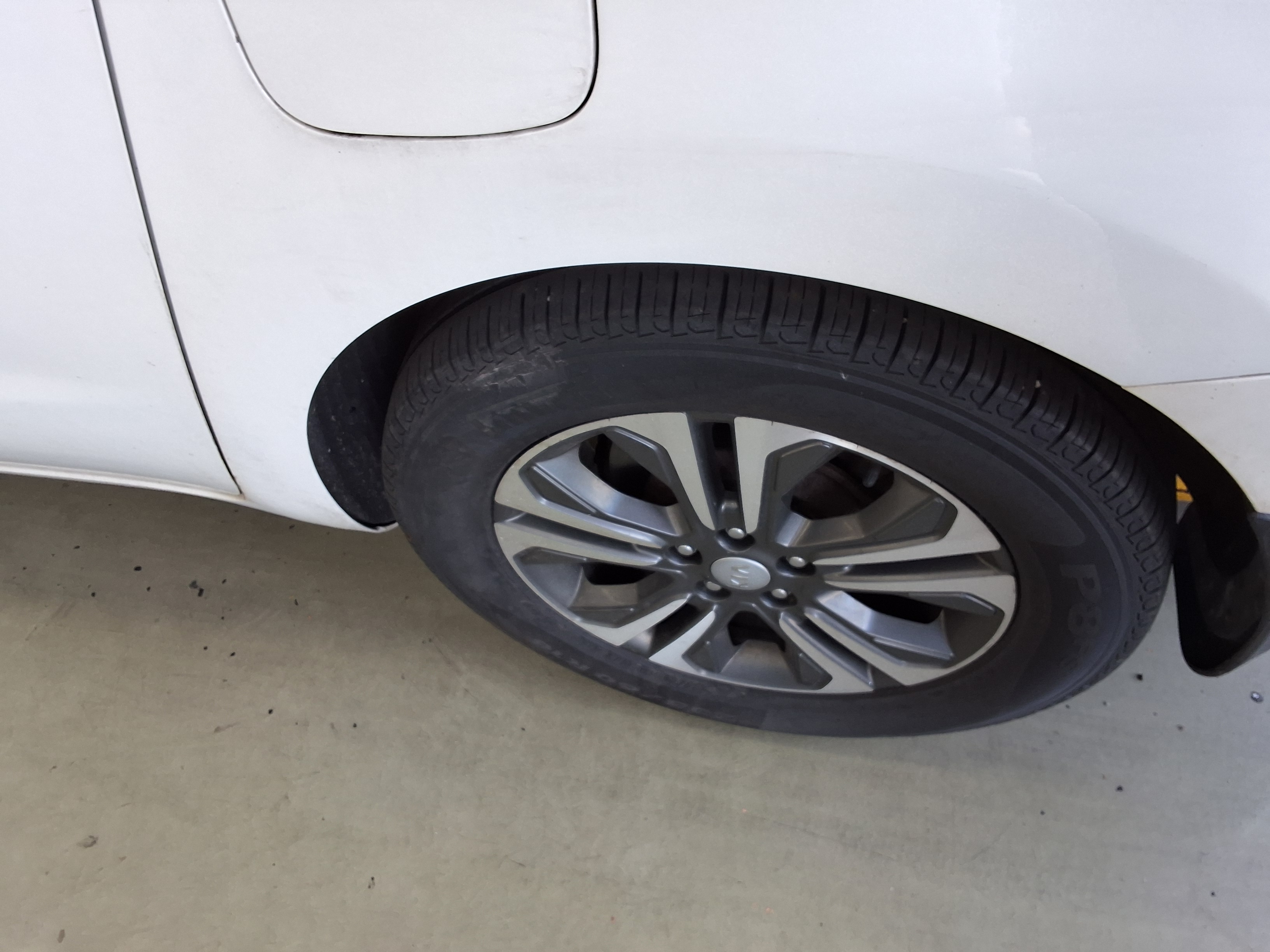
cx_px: 635
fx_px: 1027
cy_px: 476
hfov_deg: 63.4
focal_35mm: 28
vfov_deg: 49.7
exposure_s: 1/120
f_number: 1.9
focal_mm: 2.91
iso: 50
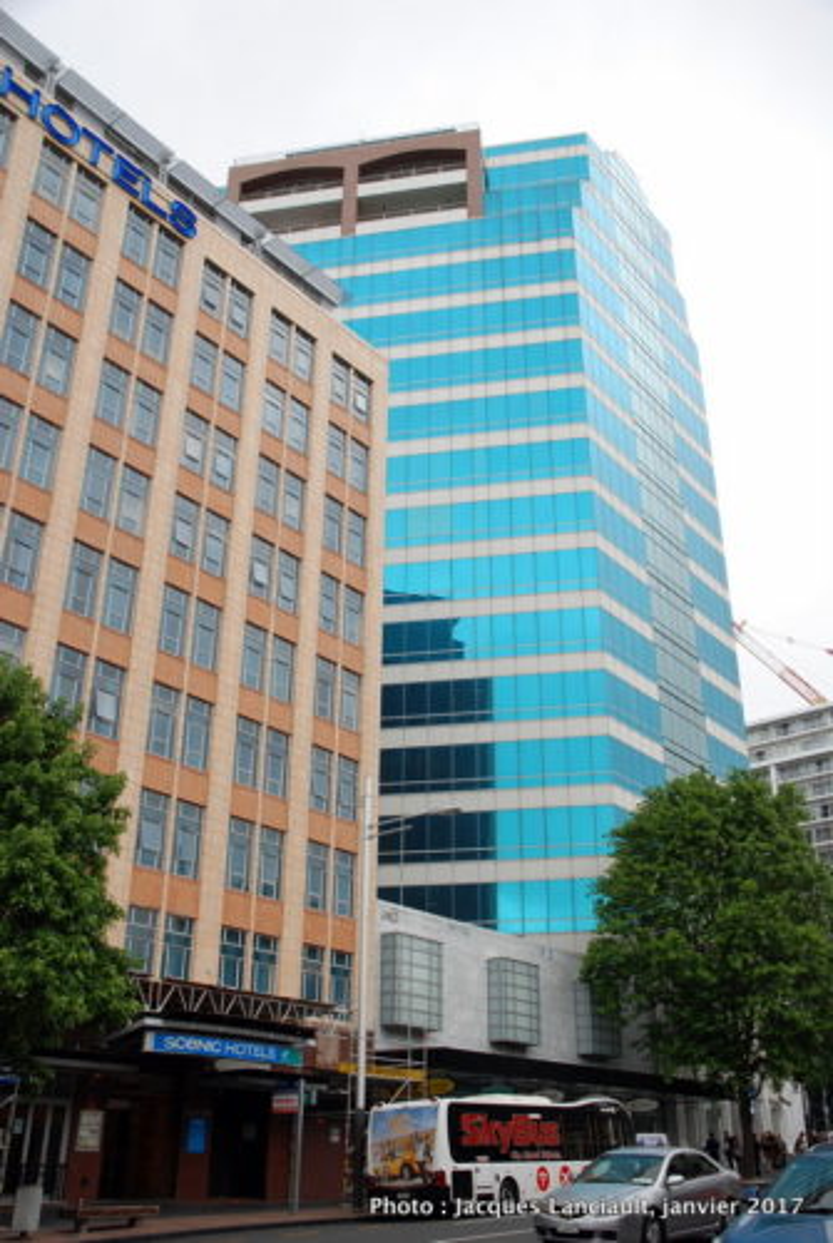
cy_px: 622
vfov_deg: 57.2
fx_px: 1141
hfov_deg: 40.1
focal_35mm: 33
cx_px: 416
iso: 100
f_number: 6.3
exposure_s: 1/160
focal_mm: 22
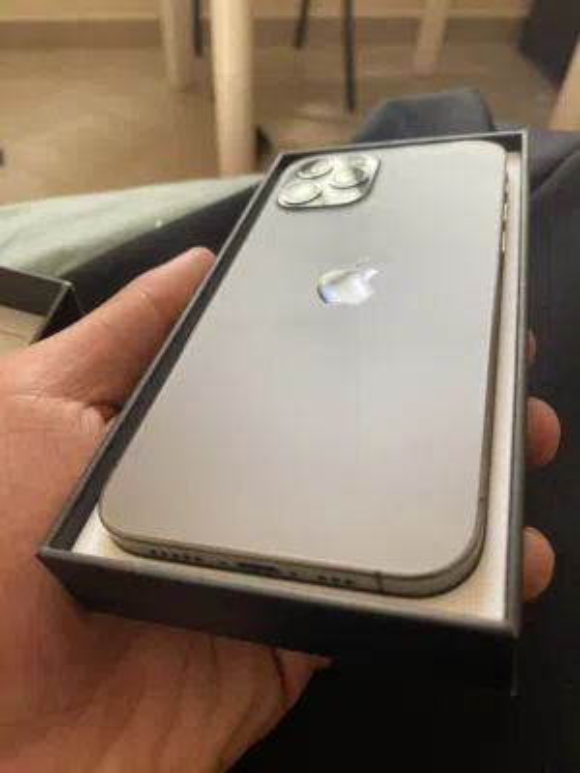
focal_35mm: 25
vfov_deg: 69.4
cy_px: 386
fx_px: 559
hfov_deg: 54.9
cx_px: 290
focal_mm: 4.25
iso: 80
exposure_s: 1/121
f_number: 1.8
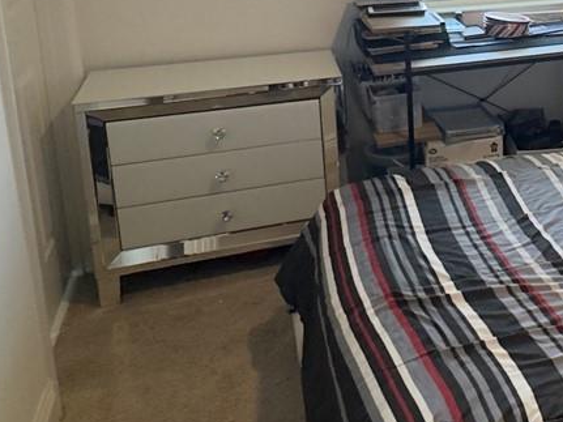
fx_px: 846
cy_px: 12
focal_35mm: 52
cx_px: 654
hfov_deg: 31.6
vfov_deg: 26.7
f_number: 2.2
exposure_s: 1/120
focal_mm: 2.22
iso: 200
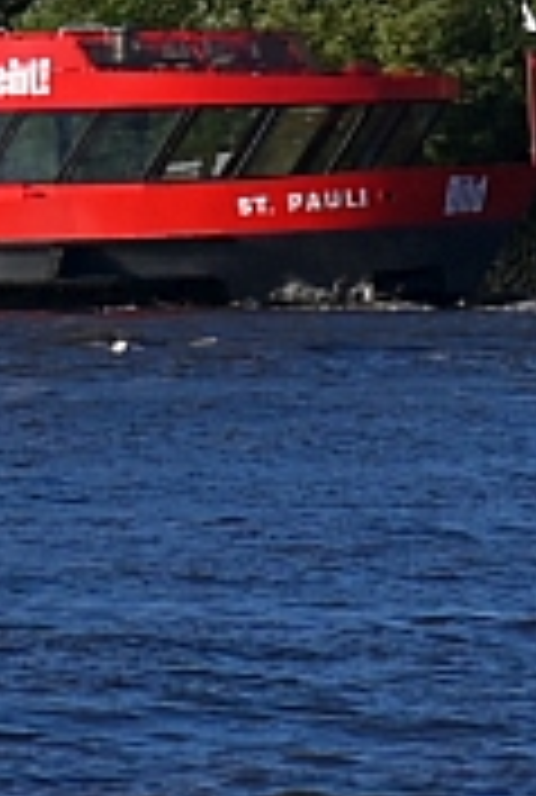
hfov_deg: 2.0
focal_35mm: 693
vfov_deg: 2.9
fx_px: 15386
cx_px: -286
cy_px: -1066
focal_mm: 120
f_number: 5.6
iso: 100
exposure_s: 1/500
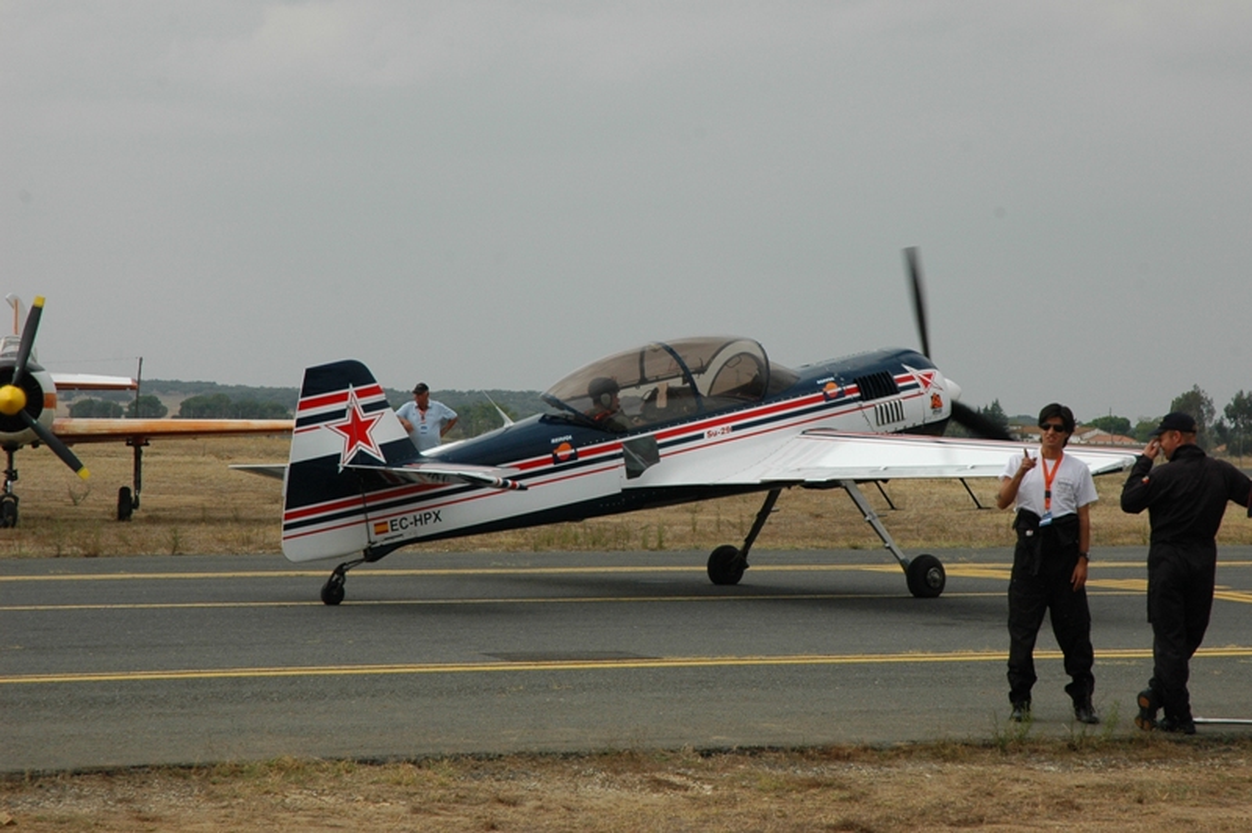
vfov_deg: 13.0
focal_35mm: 105
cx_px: 626
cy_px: 416
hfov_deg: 19.5
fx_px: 3649
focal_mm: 70
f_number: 11
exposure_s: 1/500
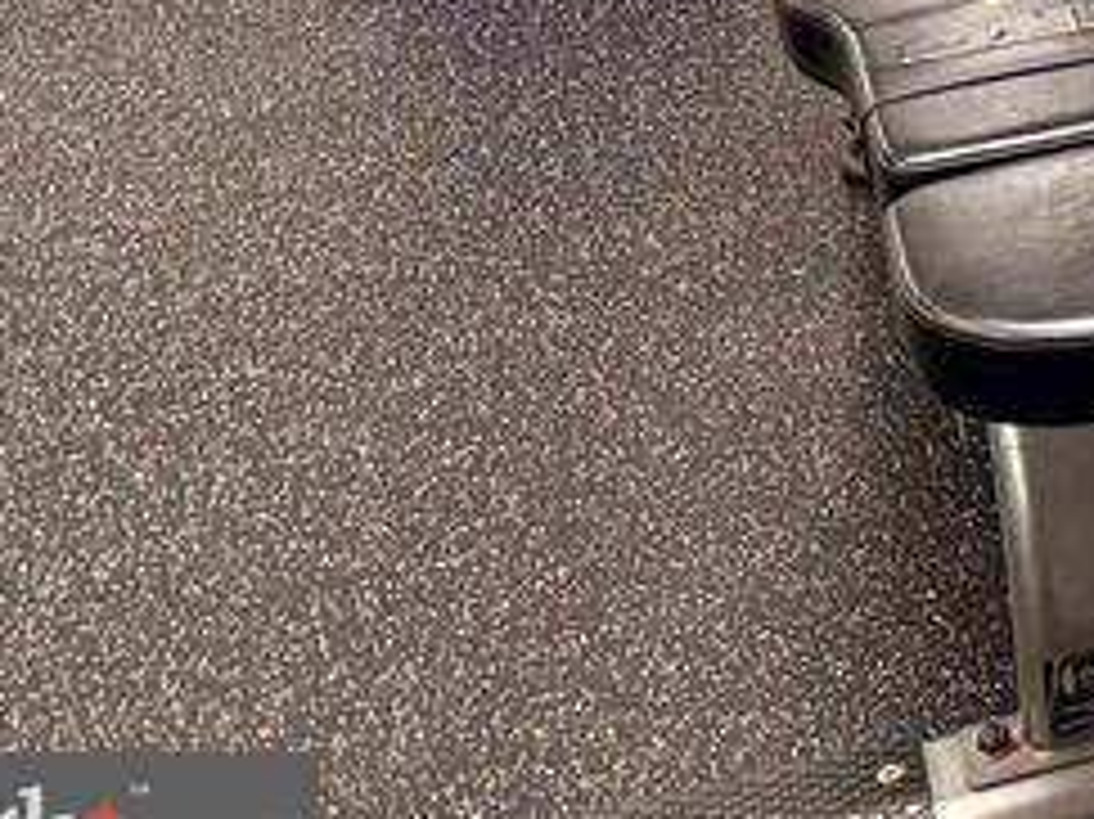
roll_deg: -0.4
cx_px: 2062
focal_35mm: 101
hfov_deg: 16.0
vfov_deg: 12.9
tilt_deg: -10.6
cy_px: -792
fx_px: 3190
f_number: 1.78
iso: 250
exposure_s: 1/60
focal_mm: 6.76
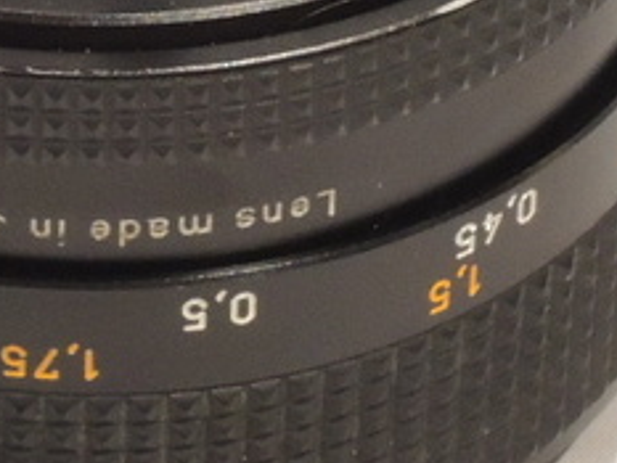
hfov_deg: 5.0
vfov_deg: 3.7
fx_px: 7080
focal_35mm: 397
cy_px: -82
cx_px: 111
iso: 500
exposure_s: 1/25
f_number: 7.5
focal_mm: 13.8
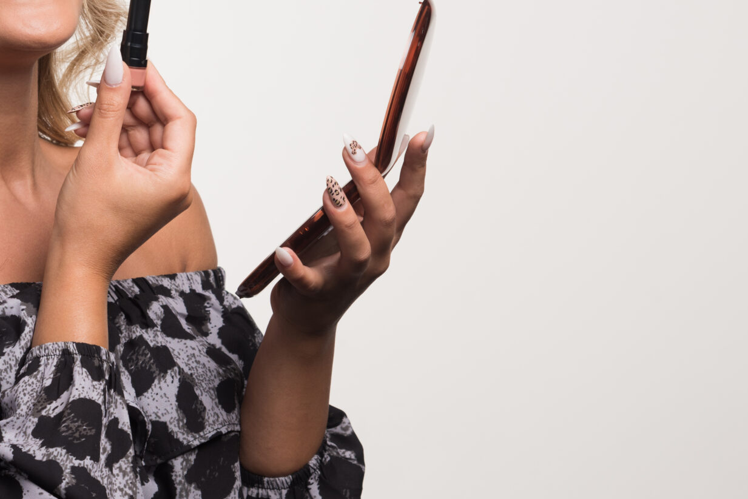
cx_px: 170
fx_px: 2847
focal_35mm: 137
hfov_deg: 14.9
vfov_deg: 10.0
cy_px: 154
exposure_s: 1/125
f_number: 8
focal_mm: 66
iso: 100
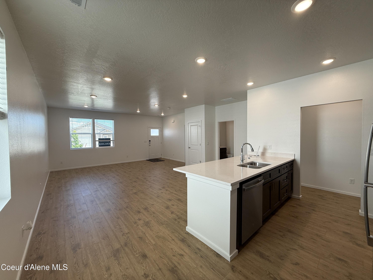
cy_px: 140
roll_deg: +0.3
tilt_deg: -0.9
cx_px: 186
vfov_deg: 85.7
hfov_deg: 102.1
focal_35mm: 14
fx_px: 151
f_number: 2.2
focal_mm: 2.22
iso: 64
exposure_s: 1/120
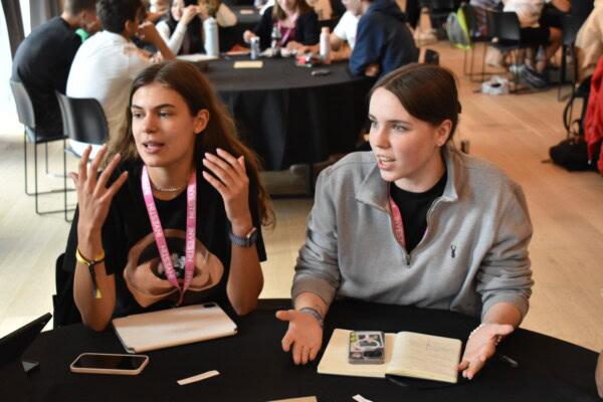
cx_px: 302
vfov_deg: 22.6
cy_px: 201
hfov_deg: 33.4
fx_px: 1005
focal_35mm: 60
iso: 1600
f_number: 5.6
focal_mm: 40
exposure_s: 1/100
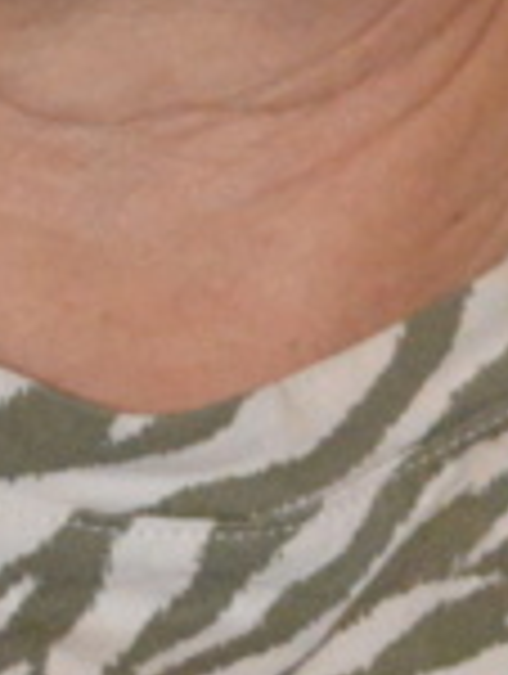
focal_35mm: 676
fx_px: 13192
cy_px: 374
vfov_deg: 2.9
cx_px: 317
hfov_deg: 2.2
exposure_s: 1/60
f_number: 5.6
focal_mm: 55
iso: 3200
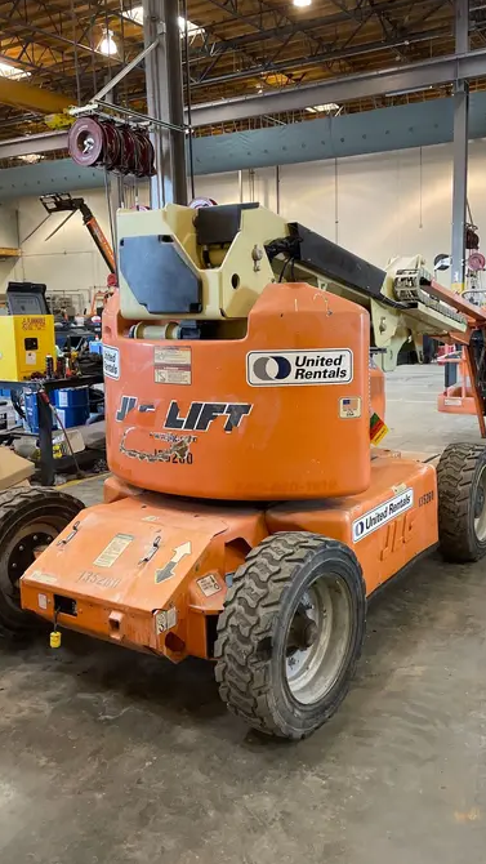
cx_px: 277
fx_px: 710
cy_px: 416
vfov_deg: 62.6
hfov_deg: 37.7
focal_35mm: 31
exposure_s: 1/60
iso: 200
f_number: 1.6
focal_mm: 4.2
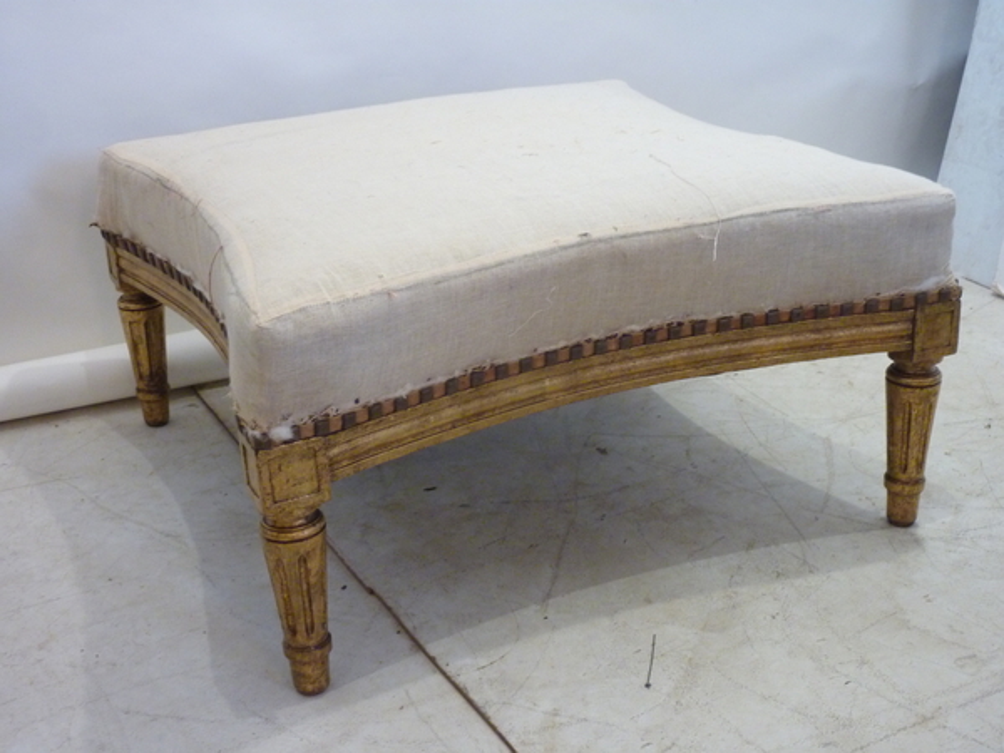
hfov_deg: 39.7
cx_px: 502
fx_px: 1392
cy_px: 376
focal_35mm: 48
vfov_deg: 30.3
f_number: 3.8
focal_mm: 7.9
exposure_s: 1/8
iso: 400
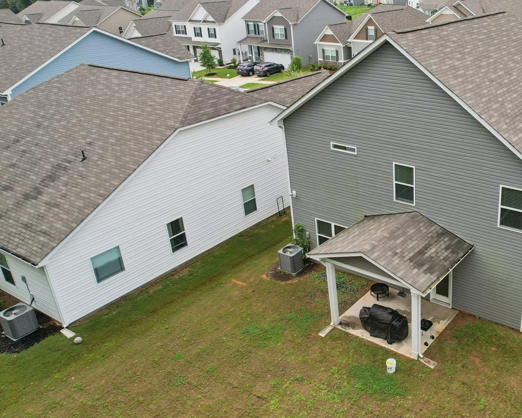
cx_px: 412
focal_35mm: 33
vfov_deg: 44.5
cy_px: 191
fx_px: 510
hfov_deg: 51.1
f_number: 2.8
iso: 140
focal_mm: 8.4
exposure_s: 1/160
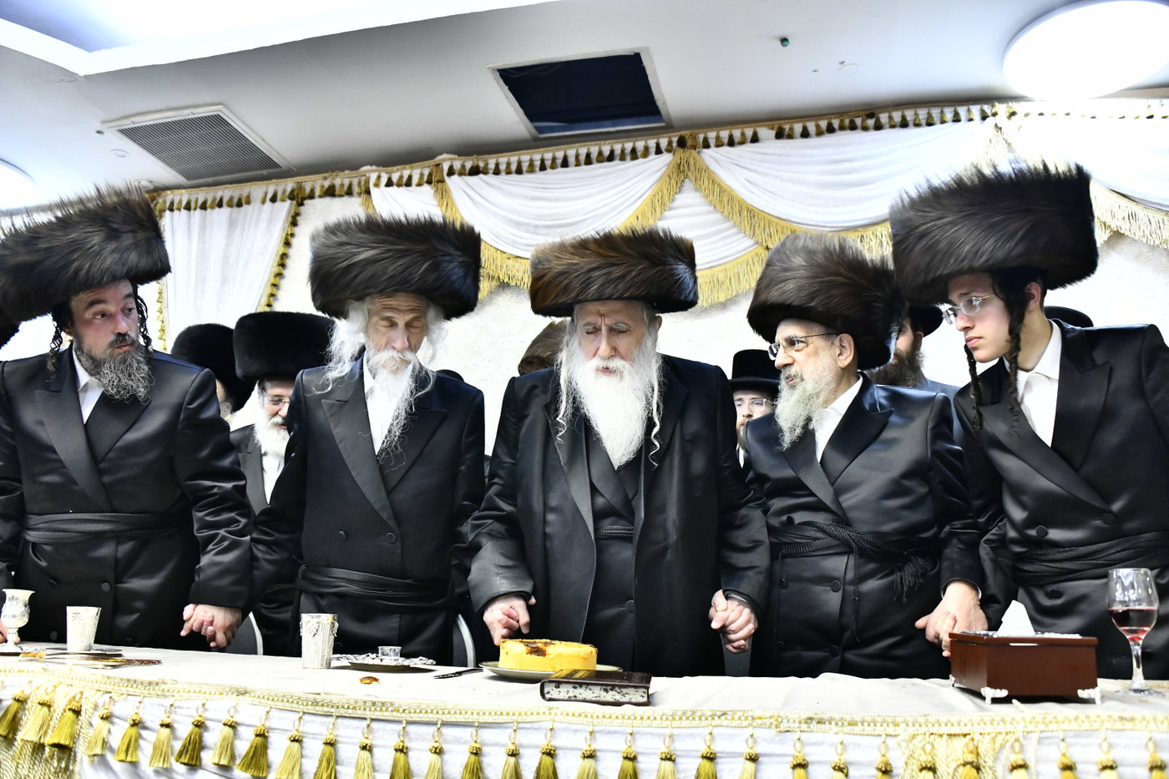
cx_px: 584
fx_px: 909
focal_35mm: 28
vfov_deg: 46.4
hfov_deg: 65.5
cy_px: 390
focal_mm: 28
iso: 4000
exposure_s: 1/160
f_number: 5.6
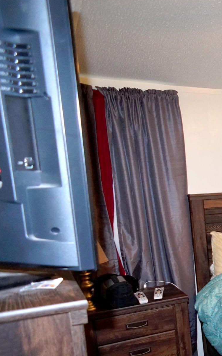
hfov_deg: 16.6
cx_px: 432
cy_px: 244
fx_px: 591
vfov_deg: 33.1
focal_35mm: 61
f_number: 4
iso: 800
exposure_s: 1/60
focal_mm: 16
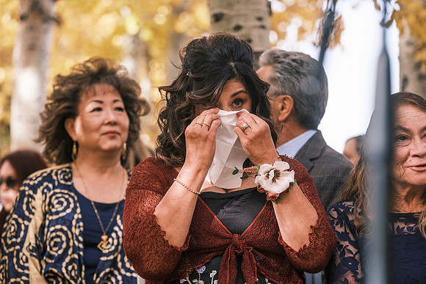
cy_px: 142
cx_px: 213
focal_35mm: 186
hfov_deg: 11.1
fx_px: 2201
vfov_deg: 7.4
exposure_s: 1/500
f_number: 4
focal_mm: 124.3
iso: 400
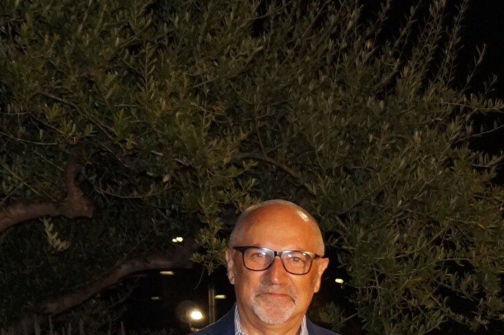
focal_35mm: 206
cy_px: 554
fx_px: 2882
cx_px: 800
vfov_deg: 6.5
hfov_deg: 9.6
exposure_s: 1/100
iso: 800
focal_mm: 35
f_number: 5
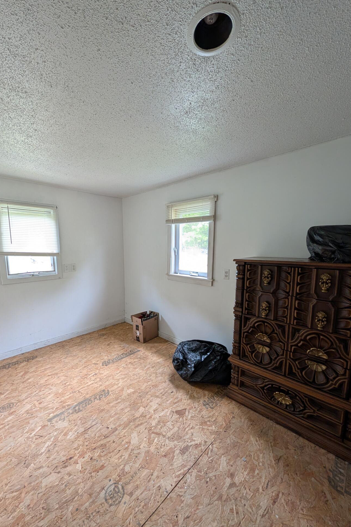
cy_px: 273
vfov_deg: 108.3
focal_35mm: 13
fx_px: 190
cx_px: 156
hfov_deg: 85.1
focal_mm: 2.02
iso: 109
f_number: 1.7
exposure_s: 1/61.9
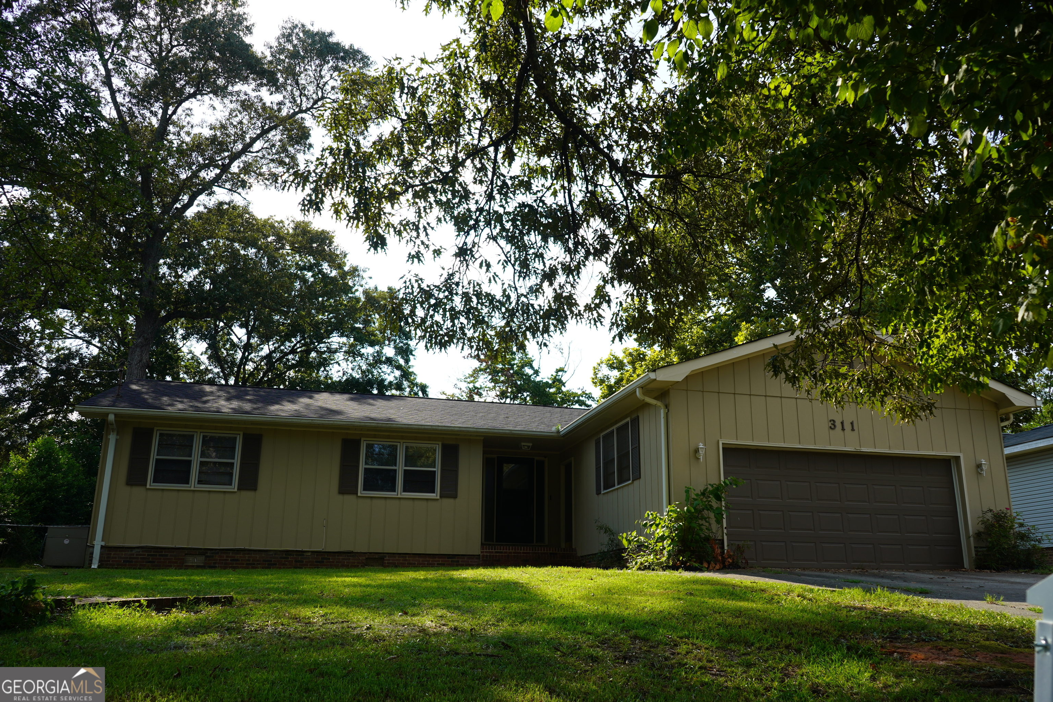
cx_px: 526
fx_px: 848
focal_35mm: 29
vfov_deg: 45.0
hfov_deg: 63.7
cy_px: 351
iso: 100
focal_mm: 29
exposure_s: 1/125
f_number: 8
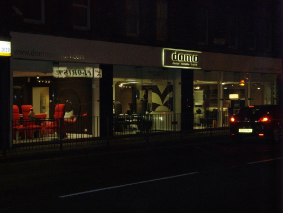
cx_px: 142
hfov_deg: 27.8
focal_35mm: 70
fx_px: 572
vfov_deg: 21.0
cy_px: 106
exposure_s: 1/60
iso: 400
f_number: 4.1
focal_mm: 11.8
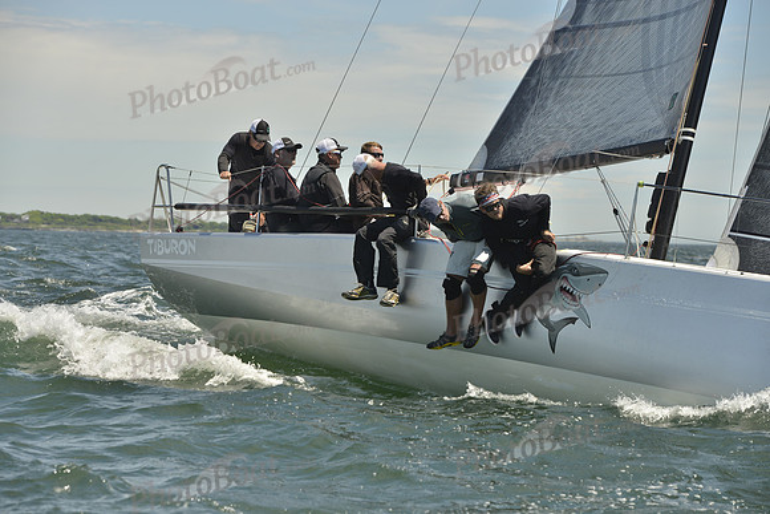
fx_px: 2781
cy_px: 257
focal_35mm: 130
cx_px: 385
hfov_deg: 15.8
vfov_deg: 10.6
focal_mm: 130
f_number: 7.1
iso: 280
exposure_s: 1/1600
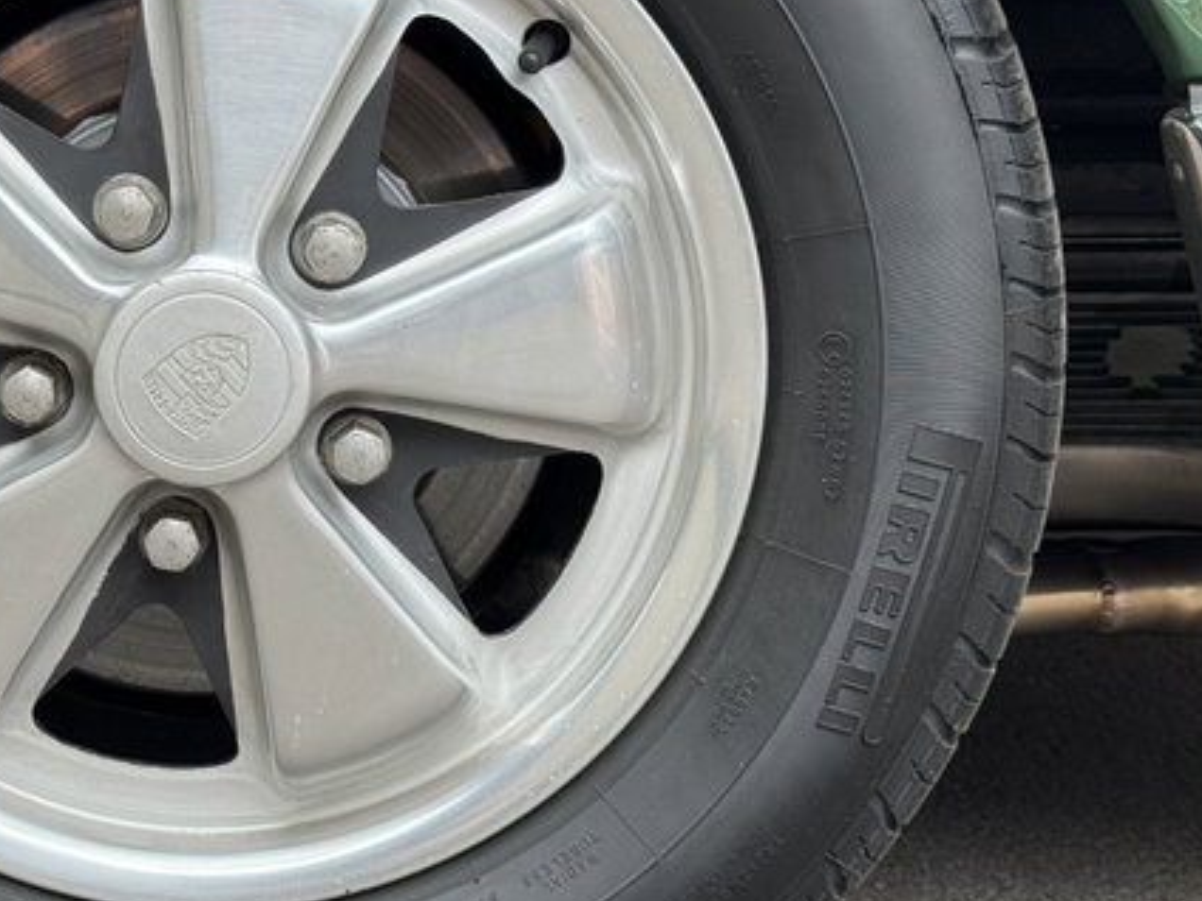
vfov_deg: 17.0
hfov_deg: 22.1
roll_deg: -2.9
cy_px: 374
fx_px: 3021
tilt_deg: -8.6
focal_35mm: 87
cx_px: 187
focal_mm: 6.76
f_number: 1.78
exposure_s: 1/256
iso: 64
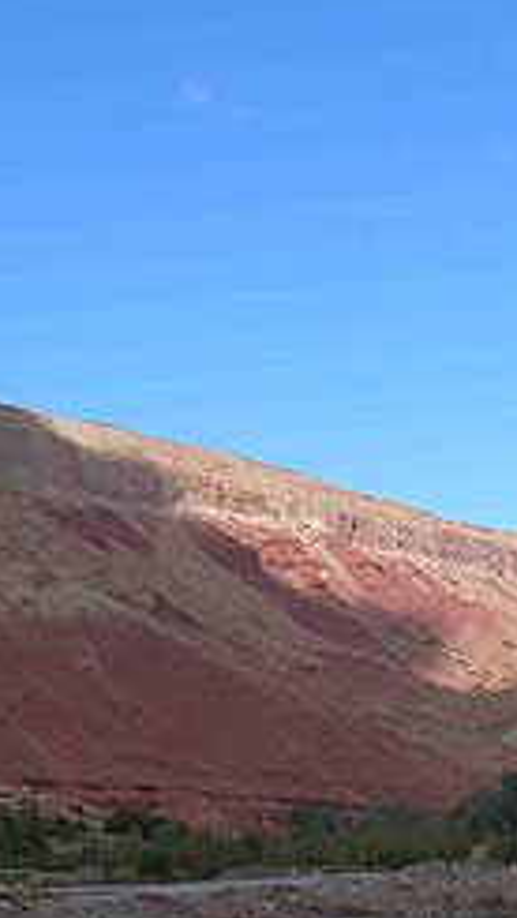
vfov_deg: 24.0
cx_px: 513
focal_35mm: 88
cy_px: 626
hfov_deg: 13.6
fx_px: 2142
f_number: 4.8
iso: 50
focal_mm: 7.8
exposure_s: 1/460
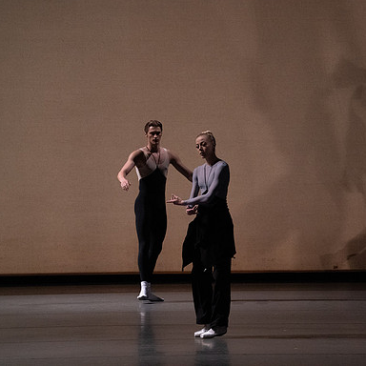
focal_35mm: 253
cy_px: 183
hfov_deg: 6.9
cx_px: 265
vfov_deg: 6.9
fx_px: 3026
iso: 12800
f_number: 6.3
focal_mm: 197
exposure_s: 1/500
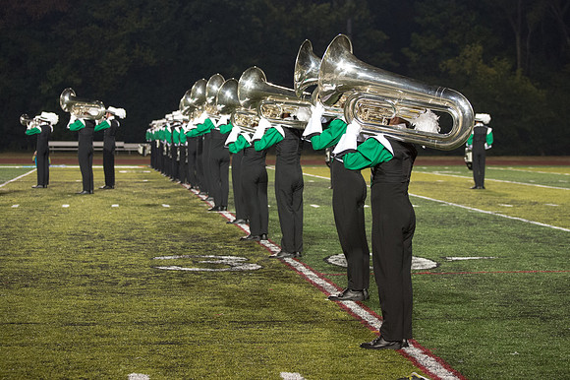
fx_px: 1344
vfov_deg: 16.0
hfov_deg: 23.9
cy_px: 149
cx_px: 307
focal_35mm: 85
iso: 5000
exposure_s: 1/200
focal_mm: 70
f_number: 4.5
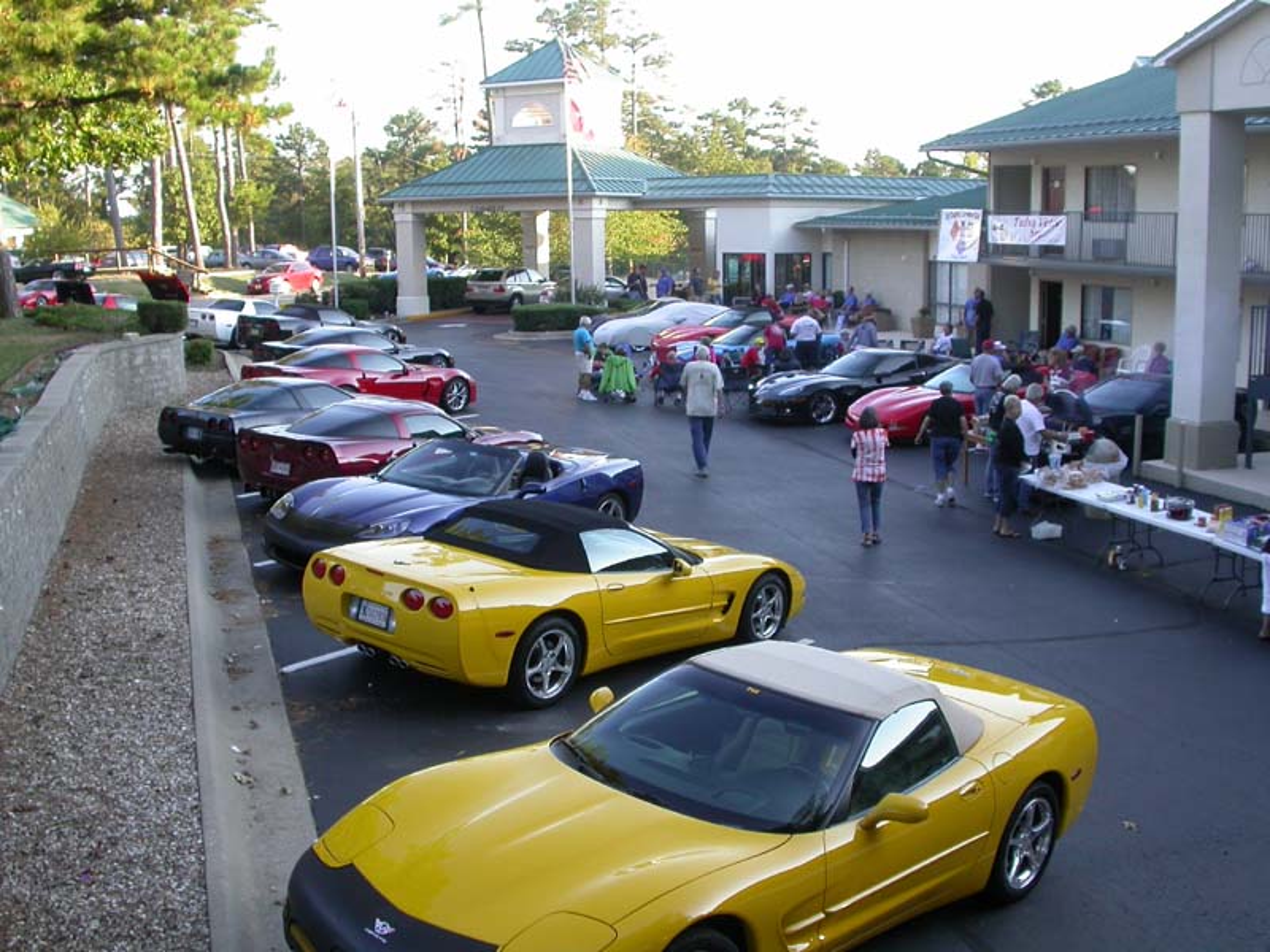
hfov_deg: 49.0
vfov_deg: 37.7
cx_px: 635
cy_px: 476
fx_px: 1394
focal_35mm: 38
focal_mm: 7.85
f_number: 3.7
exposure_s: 1/88.2
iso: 100
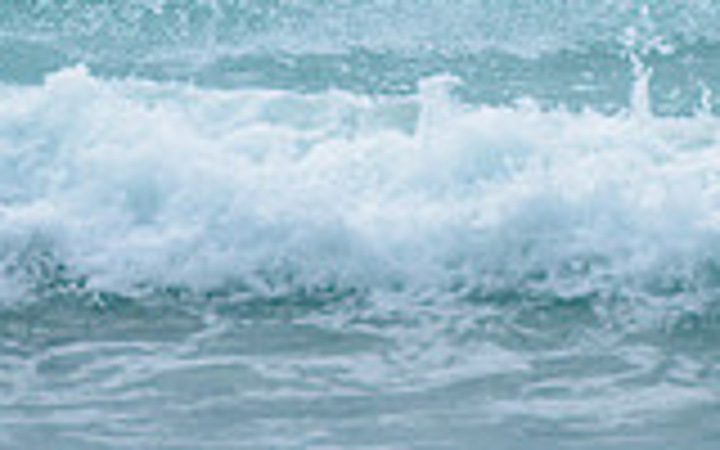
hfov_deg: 1.2
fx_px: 35536
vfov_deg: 0.7
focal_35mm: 1811
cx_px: 773
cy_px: -261
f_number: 8
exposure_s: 1/1600
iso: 500
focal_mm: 400
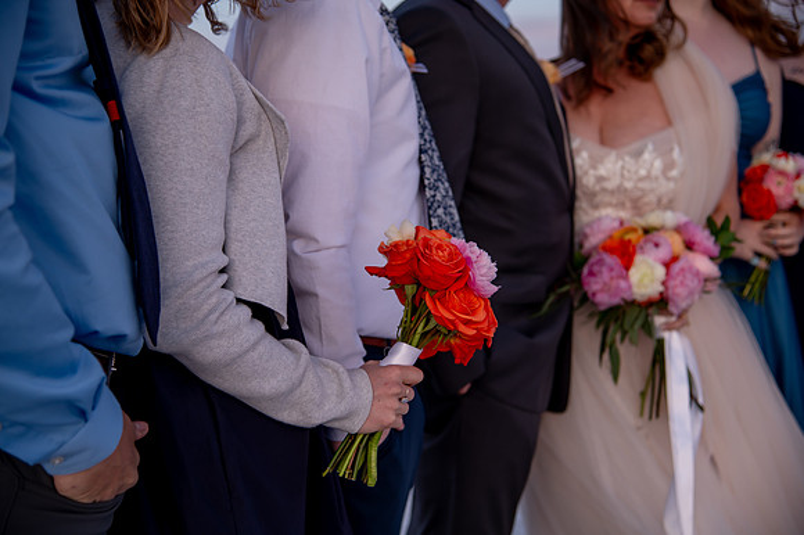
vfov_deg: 21.9
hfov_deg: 32.4
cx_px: 402
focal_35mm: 62
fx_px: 1384
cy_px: 268
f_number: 4
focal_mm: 62
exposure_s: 1/125
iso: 200
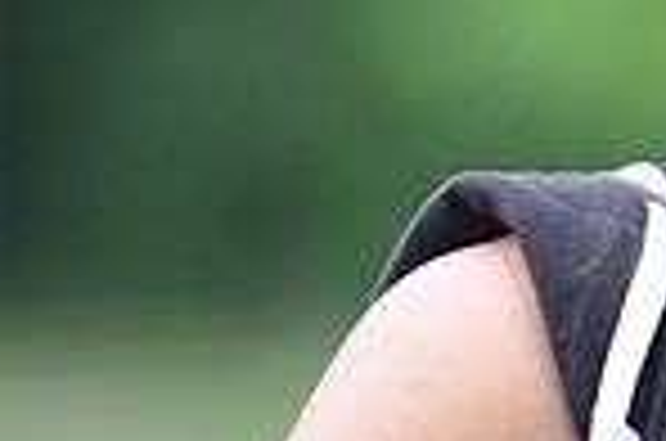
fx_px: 21765
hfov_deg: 1.8
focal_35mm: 1179
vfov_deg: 1.2
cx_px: 1228
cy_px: -81
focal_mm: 200
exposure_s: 1/320
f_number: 2.8
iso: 800
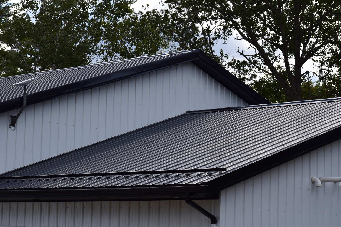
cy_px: 114
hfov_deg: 19.5
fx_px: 995
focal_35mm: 105
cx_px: 170
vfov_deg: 13.0
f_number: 11
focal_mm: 70
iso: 400
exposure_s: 1/400
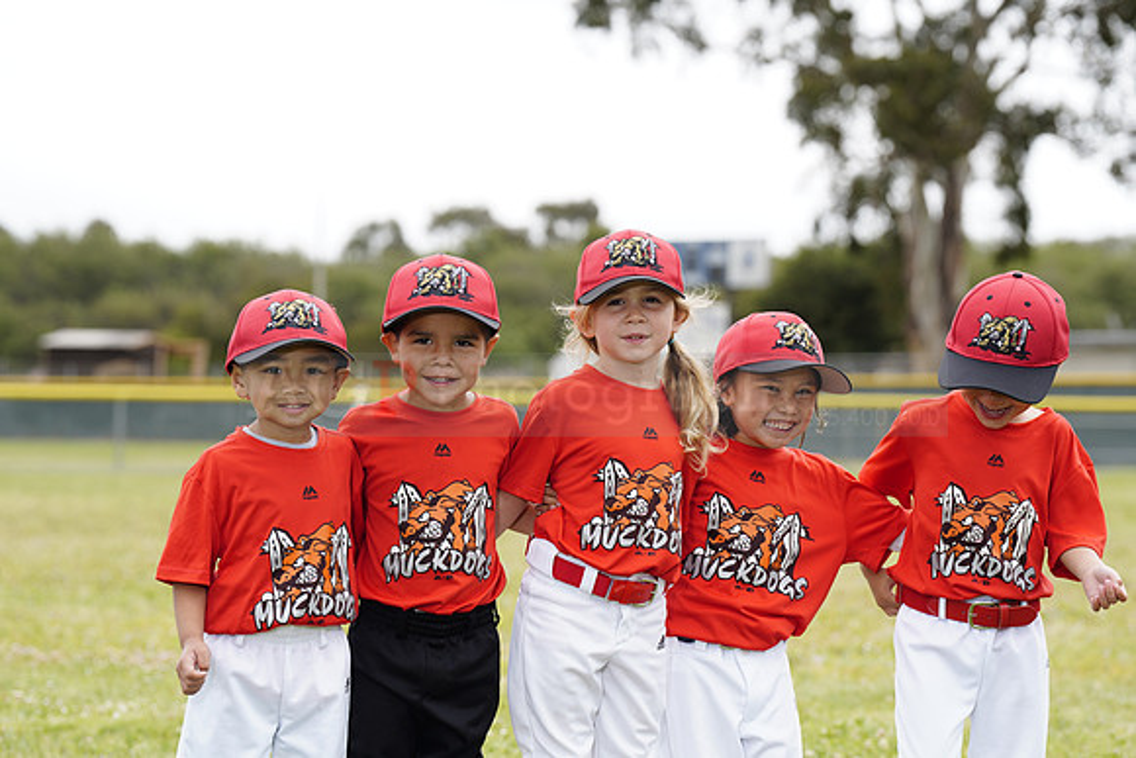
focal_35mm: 135
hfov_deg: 15.2
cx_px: 568
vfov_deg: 10.2
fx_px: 4261
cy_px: 379
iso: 100
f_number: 5.6
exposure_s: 1/250
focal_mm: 135
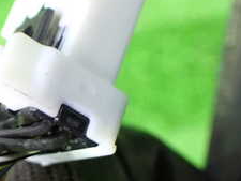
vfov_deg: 18.4
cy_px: 115
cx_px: 44
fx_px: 557
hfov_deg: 24.0
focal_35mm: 80
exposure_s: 1/30
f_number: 2.3
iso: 1250
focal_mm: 5.4
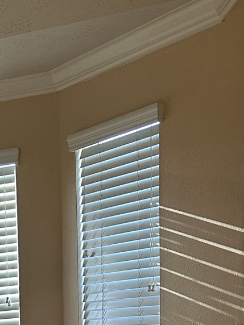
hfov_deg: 15.3
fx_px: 808
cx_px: -167
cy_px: 488
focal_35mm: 86
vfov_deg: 19.7
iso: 160
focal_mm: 6.86
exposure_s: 1/120
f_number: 1.78
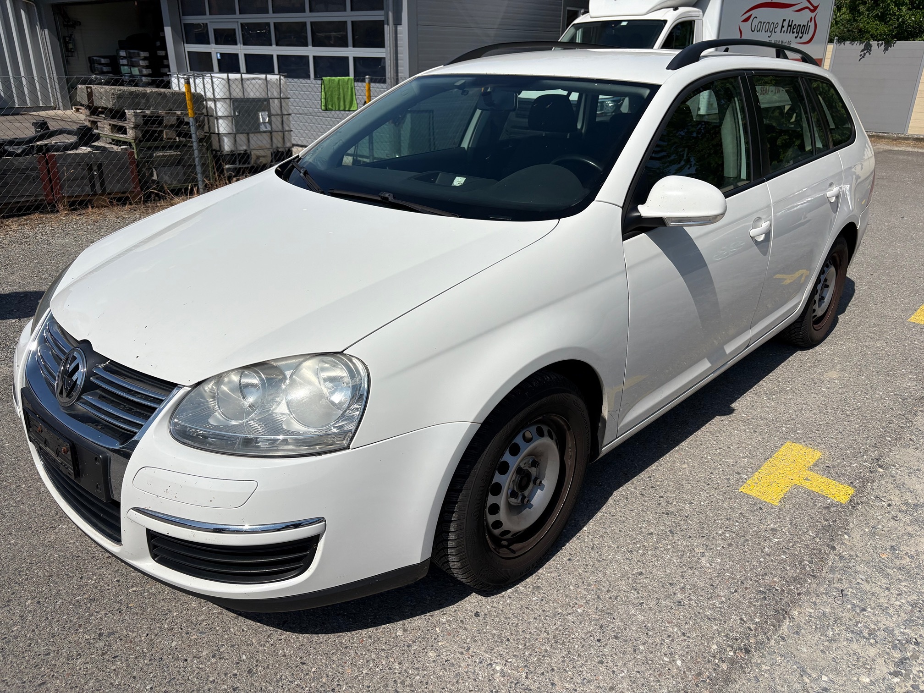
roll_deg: -1.8
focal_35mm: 26
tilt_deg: -22.1
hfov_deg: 67.3
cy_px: 346
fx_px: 694
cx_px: 462
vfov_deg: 53.1
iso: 50
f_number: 1.6
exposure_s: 1/11905
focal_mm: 5.96
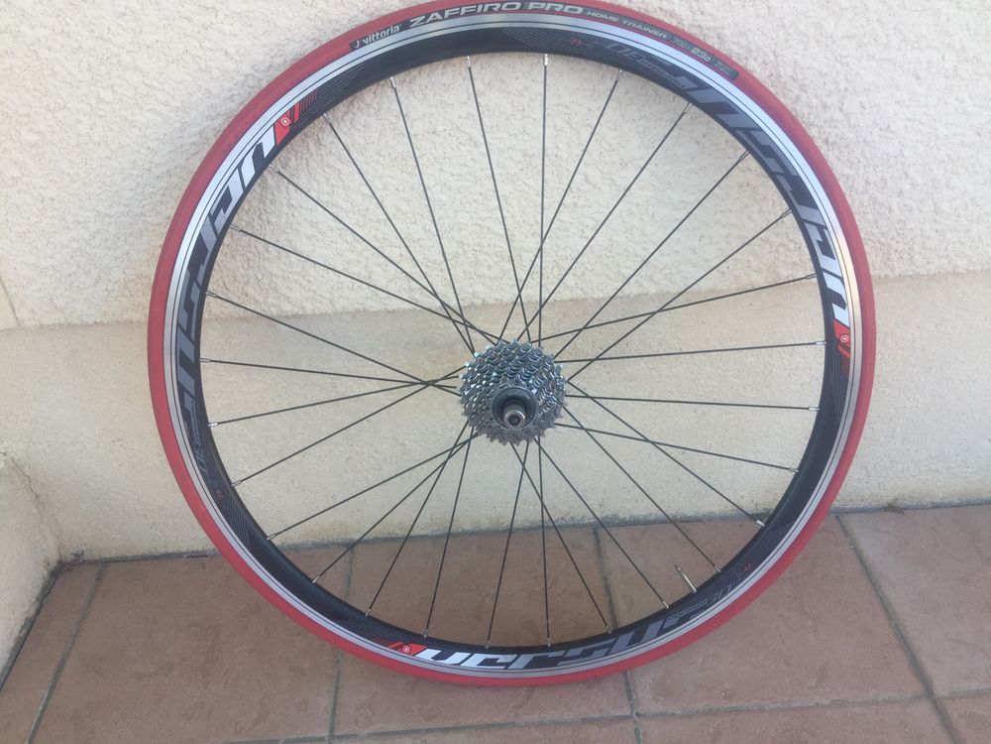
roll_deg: +1.5
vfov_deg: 48.2
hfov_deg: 61.7
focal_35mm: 29
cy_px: 372
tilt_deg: -35.3
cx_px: 496
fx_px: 830
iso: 32
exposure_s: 1/269
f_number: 2.2
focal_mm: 4.15
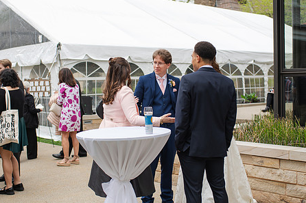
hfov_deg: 36.9
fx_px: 459
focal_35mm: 54
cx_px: 147
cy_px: 90
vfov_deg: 25.0
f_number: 3.2
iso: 100
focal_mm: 35
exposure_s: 1/400
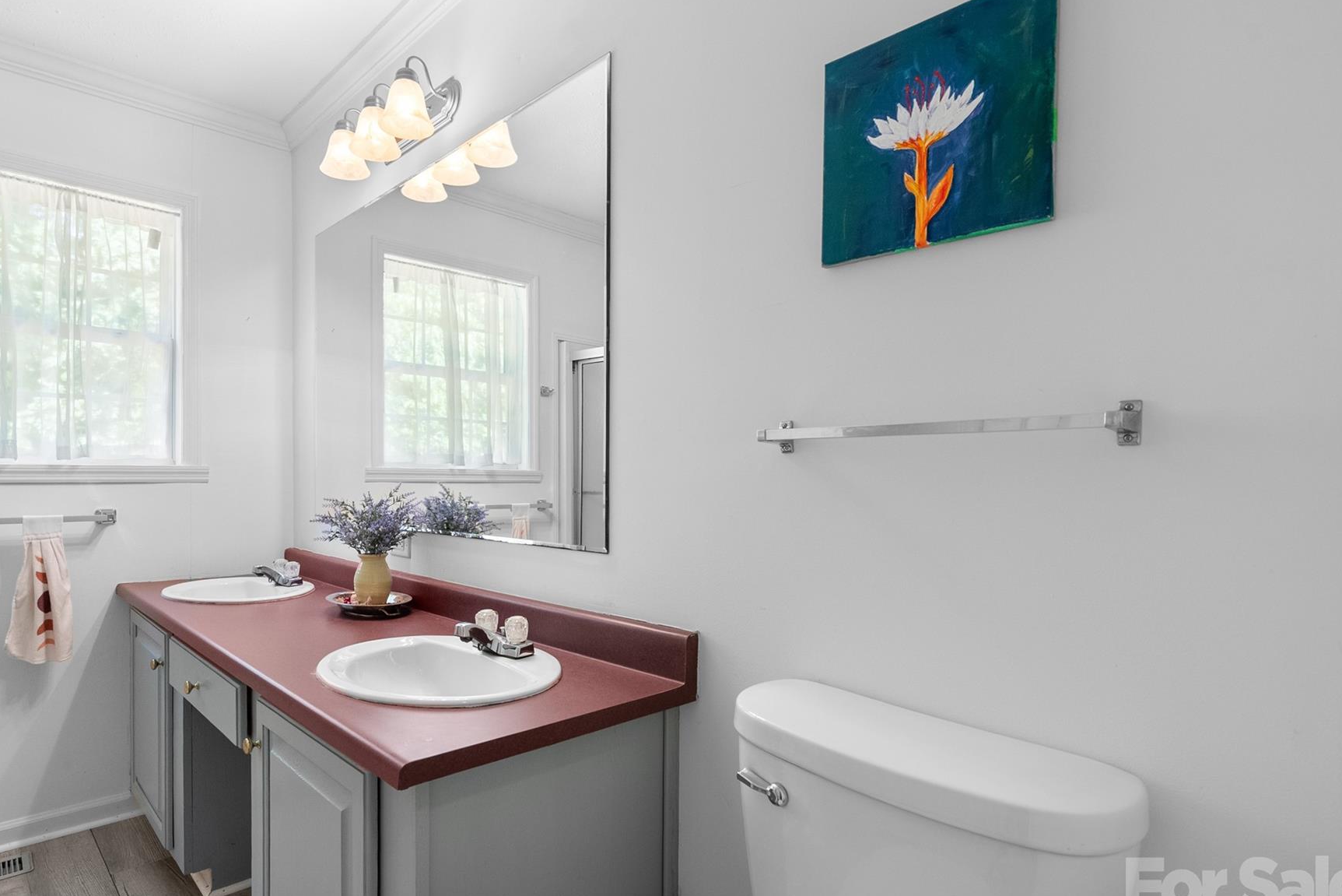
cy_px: 478
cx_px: 577
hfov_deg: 86.4
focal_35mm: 19
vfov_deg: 64.5
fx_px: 708
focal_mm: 16
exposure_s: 1/125
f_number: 8
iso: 1000
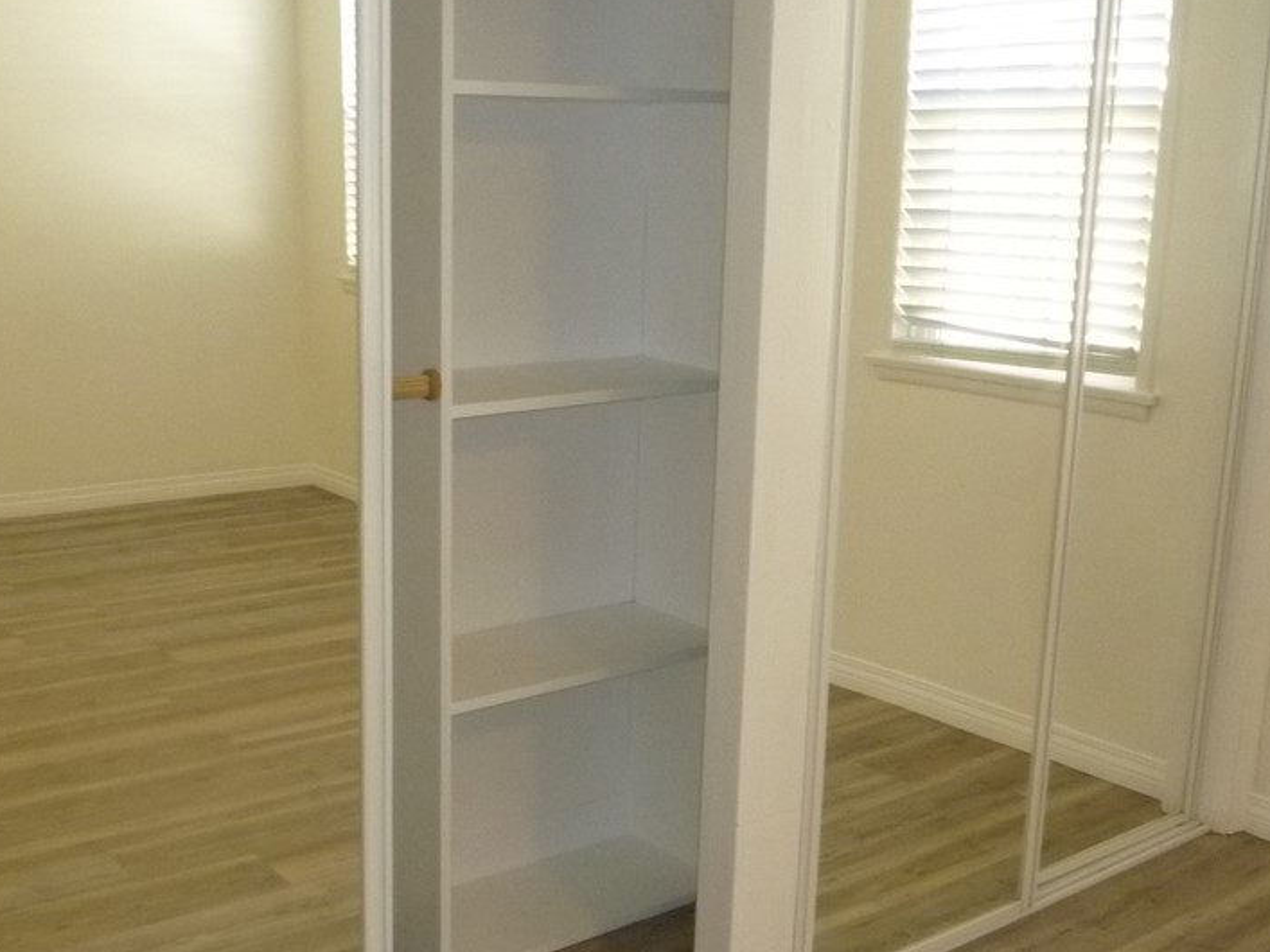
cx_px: 578
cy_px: 521
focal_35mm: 42
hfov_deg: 44.8
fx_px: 1541
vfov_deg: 34.3
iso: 400
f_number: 3.3
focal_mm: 5.2
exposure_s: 1/60
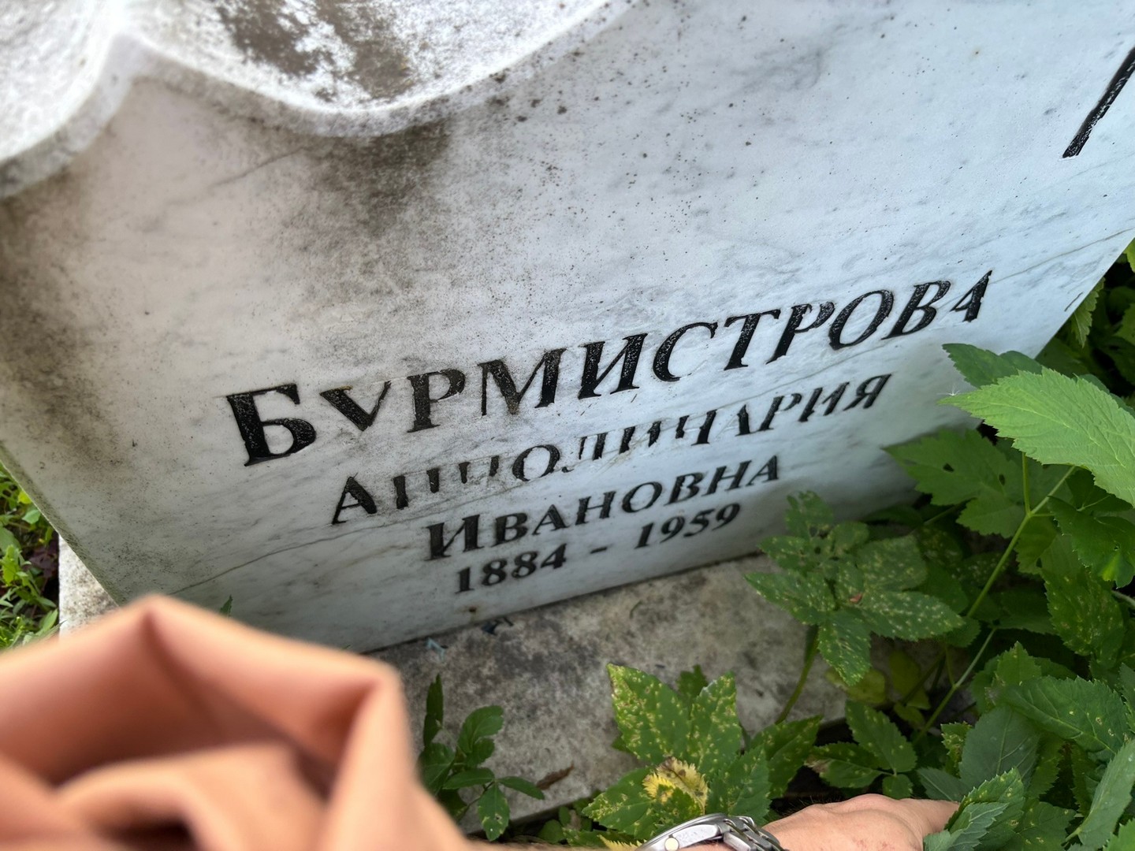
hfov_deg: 67.3
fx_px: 852
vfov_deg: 53.1
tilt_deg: -55.2
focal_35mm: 26
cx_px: 568
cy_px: 426
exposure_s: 1/121
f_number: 1.6
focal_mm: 5.96
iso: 64
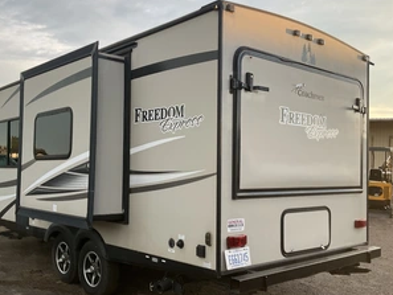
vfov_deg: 36.8
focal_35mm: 39
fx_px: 443
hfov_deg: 47.8
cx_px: 185
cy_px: 163
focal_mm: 3
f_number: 1.8
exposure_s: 1/208
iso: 20
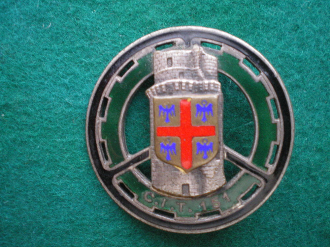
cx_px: 165
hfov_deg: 49.0
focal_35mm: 38
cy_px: 124
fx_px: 362
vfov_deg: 37.7
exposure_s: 1/30
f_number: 3.1
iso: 400
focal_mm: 6.3
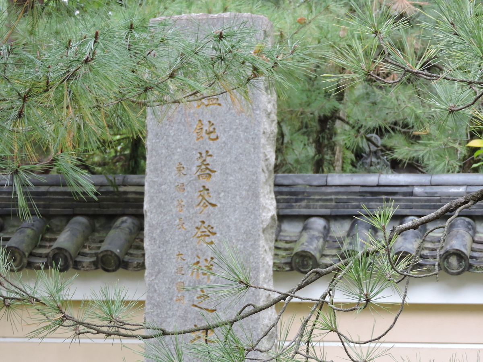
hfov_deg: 14.6
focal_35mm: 135
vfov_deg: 11.0
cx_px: 242
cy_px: 181
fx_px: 1884
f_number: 5
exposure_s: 1/25
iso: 400
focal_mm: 24.2
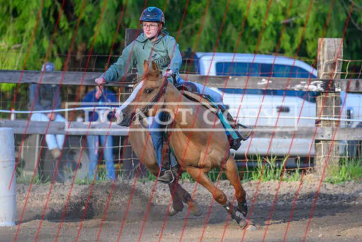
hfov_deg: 5.2
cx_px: 179
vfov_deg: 3.5
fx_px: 3999
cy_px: 126
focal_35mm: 398
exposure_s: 1/2500
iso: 800
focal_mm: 200
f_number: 2.8
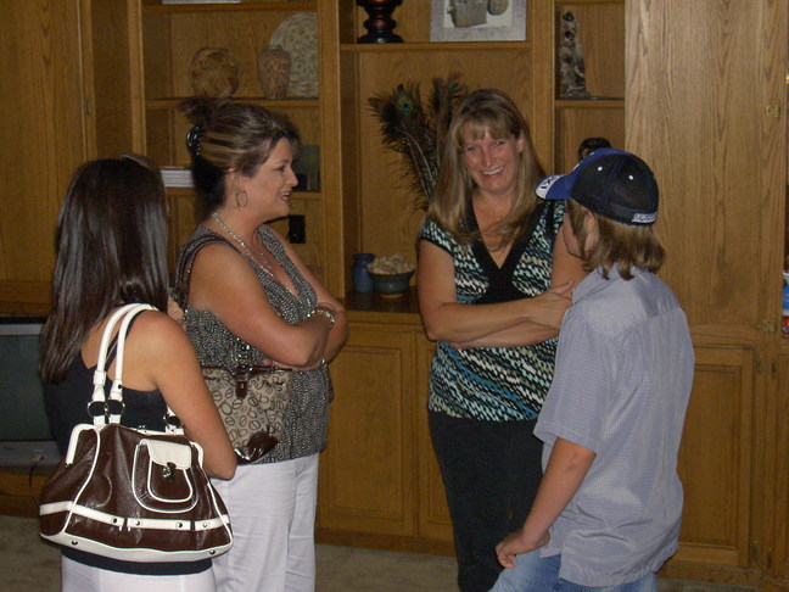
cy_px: 296
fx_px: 1573
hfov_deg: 28.2
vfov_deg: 21.3
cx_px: 394
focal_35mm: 69
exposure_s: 1/80
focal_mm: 14.2
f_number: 3.7
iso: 100
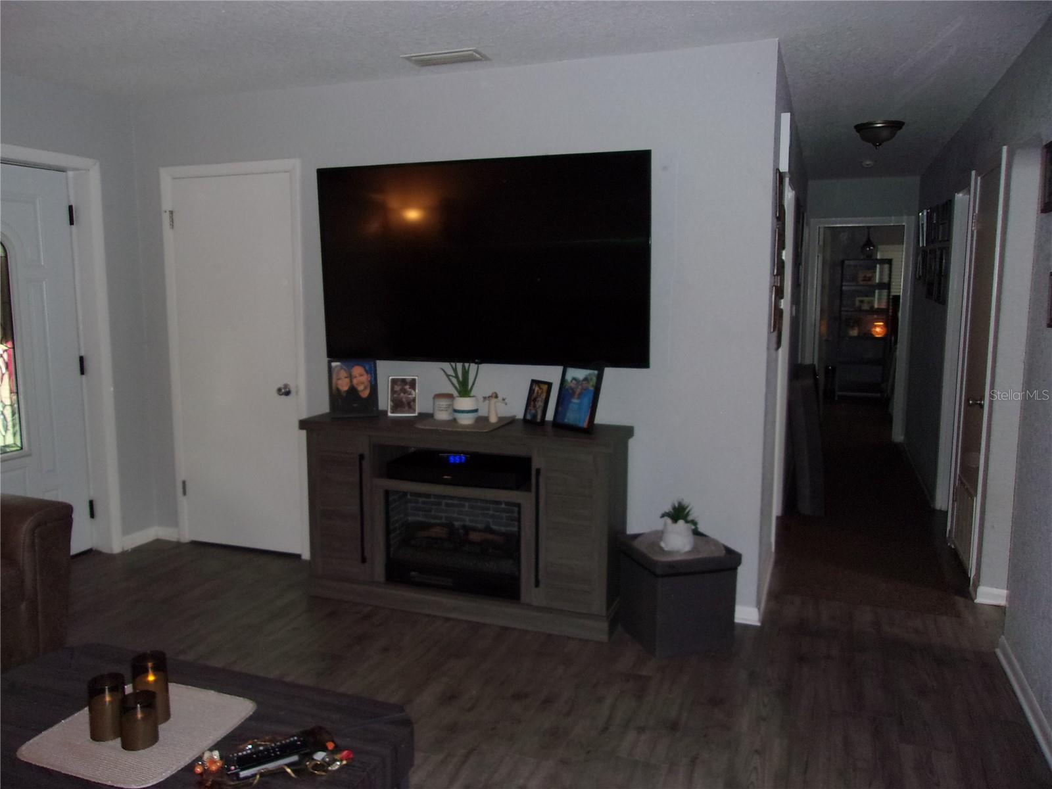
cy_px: 394
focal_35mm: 27
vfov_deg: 51.4
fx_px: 821
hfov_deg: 65.3
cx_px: 526
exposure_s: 1/34
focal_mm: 4.9
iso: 200
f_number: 3
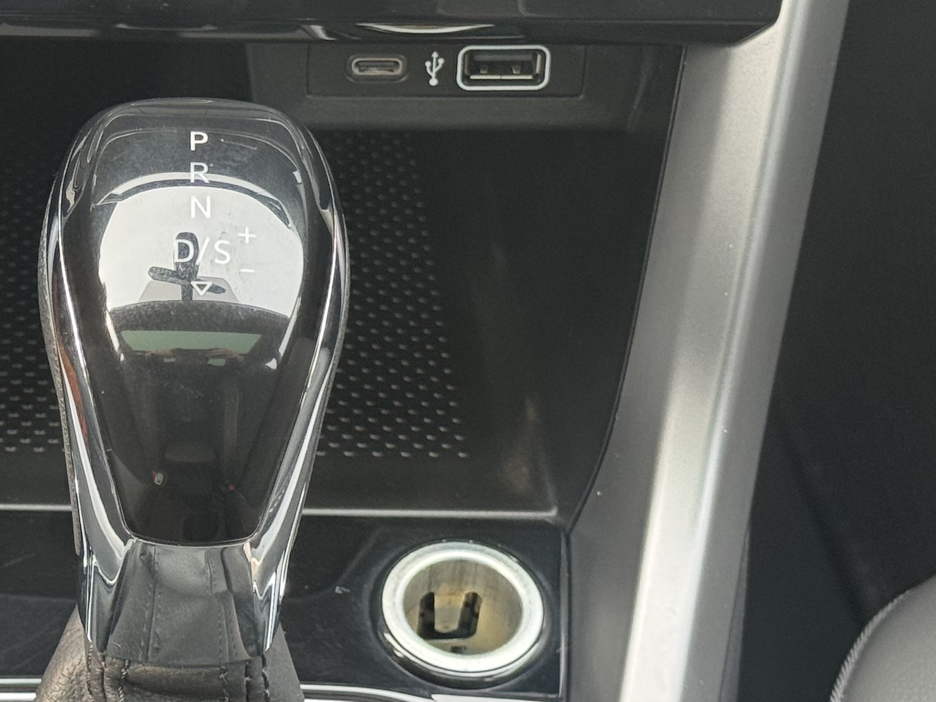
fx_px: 3299
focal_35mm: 122
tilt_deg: -47.6
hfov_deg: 15.9
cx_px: 89
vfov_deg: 12.1
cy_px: 248
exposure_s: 1/70
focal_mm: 6.76
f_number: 1.78
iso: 100
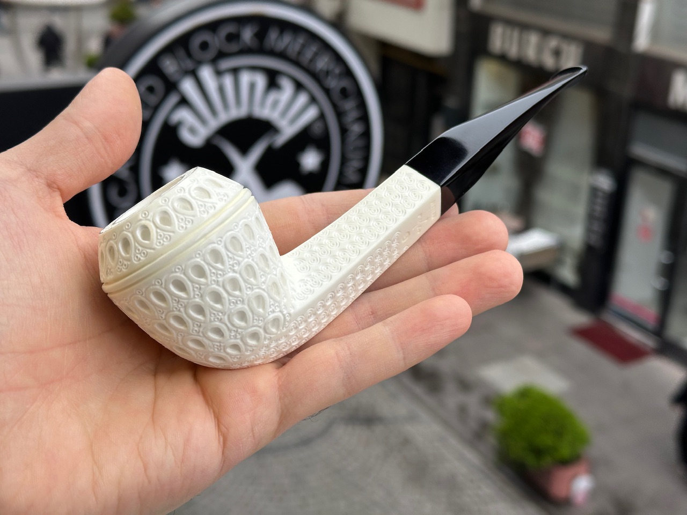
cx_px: 344
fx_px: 953
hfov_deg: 39.7
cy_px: 258
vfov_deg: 30.3
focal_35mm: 48
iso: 64
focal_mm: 6.86
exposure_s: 1/663
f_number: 1.78
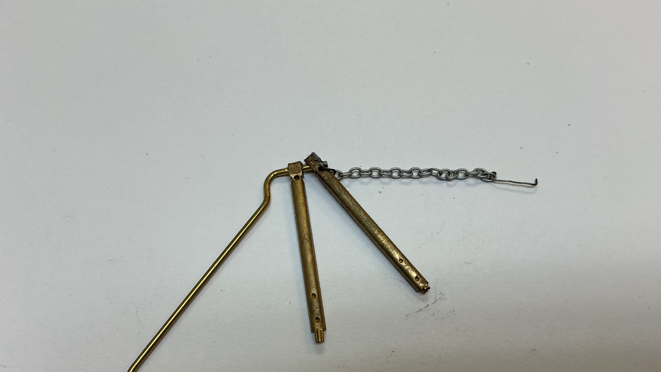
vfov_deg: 36.5
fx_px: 561
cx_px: 332
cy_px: 228
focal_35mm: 32
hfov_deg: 61.0
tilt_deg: -68.8
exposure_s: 1/120
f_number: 1.8
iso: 25
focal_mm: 3
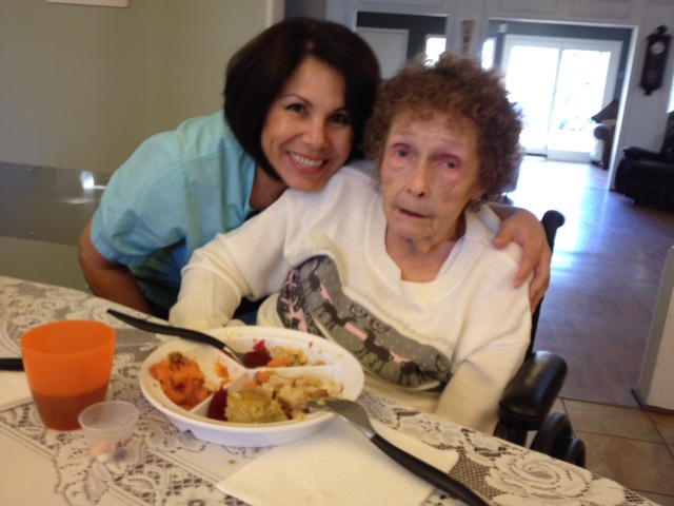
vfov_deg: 40.7
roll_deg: -3.8
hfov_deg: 52.6
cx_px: 337
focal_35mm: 35
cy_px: 253
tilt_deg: -19.6
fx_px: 681
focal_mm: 4.28
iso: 64
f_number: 2.4
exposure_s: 1/20
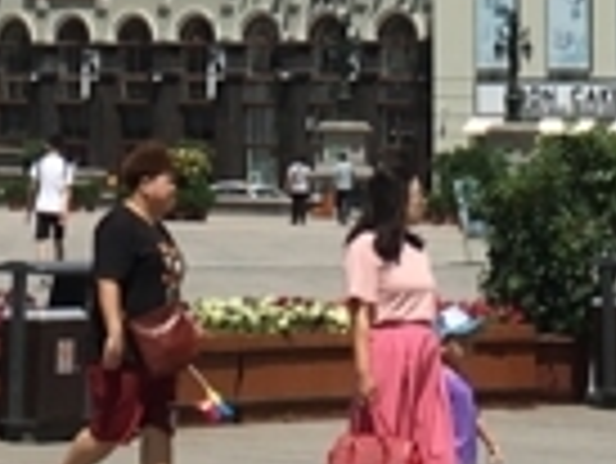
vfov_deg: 6.5
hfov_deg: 9.1
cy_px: -712
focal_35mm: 217
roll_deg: -0.5
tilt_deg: +12.2
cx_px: 144
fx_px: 3865
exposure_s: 1/2849
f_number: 2.2
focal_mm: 4.15
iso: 25
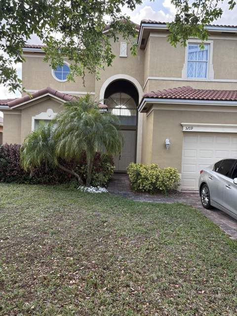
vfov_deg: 67.3
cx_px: 118
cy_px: 158
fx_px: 237
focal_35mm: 26
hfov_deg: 53.1
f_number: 1.6
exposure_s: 1/453
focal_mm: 5.96
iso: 64
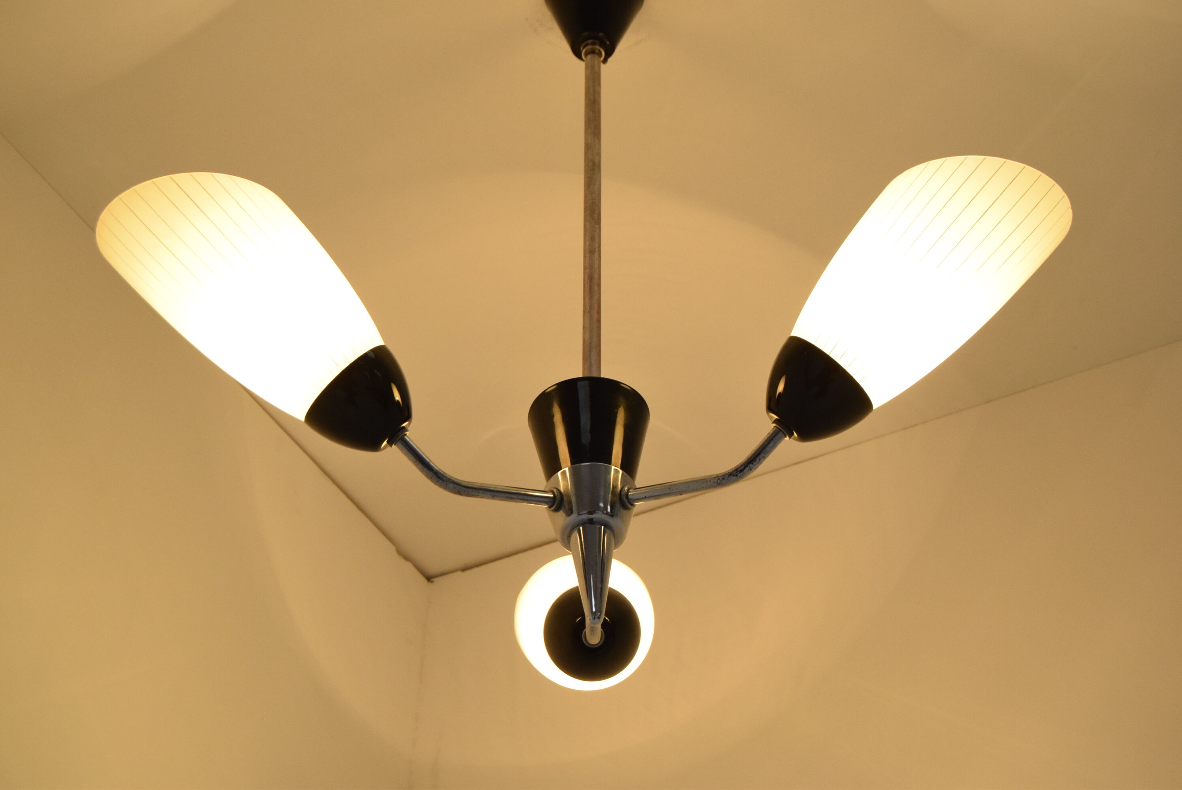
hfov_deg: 31.9
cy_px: 395
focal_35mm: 63
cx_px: 591
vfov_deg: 21.6
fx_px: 2070
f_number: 7.1
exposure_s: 1/200
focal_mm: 42
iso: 1600
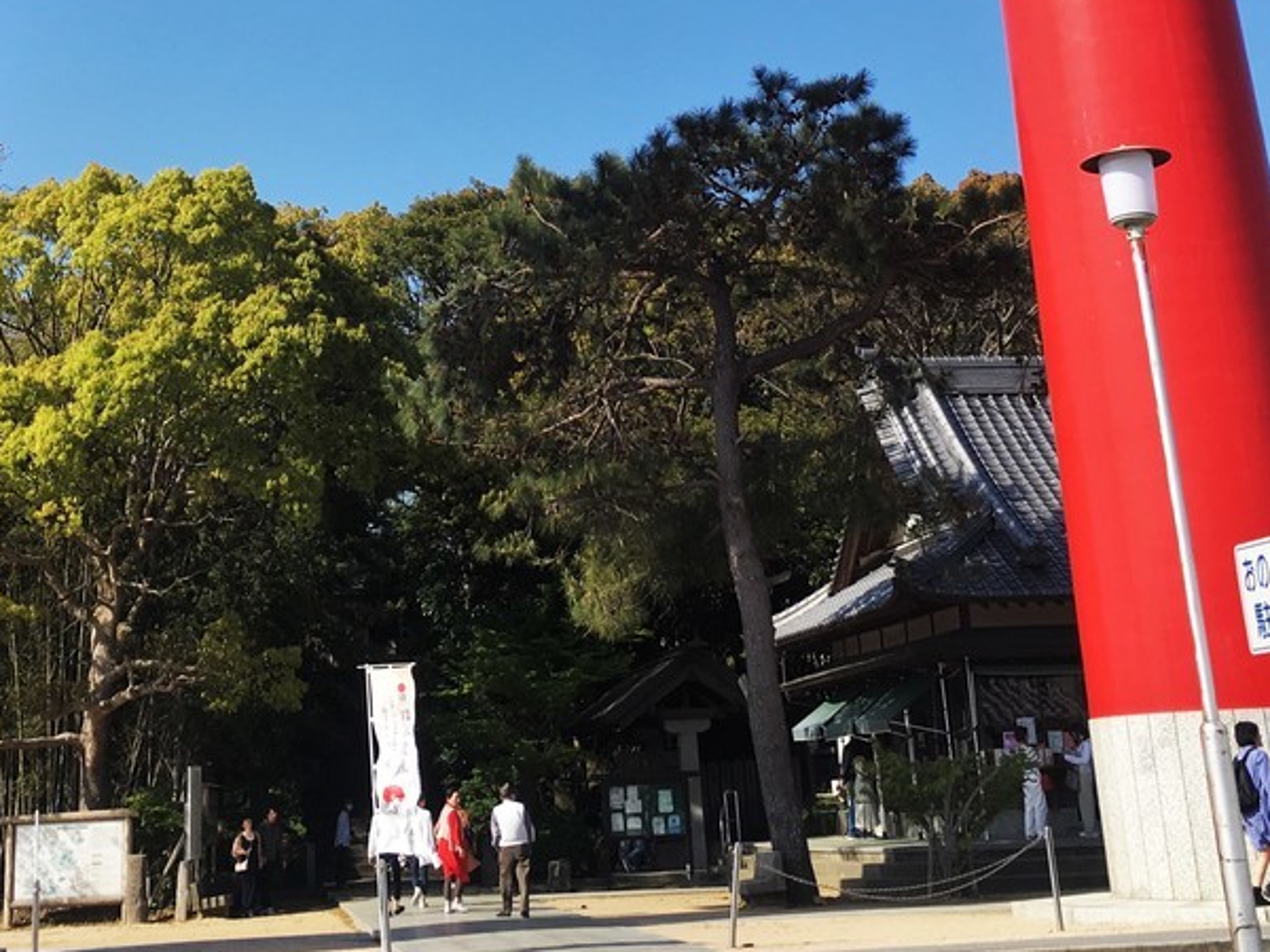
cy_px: 42
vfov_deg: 24.3
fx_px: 2128
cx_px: 472
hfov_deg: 33.1
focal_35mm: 58
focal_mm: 4.15
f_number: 2.2
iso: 25
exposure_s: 1/1054
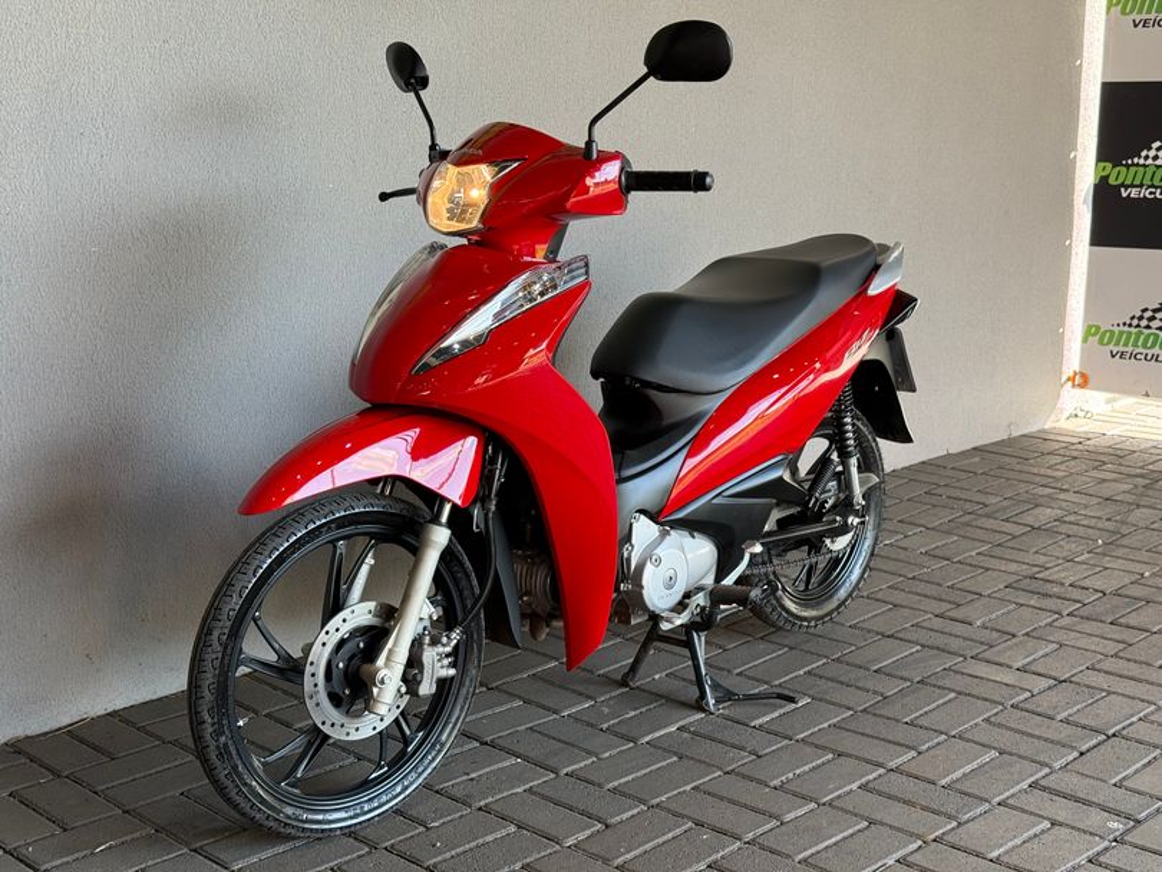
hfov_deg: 39.6
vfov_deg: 30.3
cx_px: 581
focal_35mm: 48
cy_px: 436
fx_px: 1612
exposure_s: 1/121
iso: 64
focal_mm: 6.76
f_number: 1.78
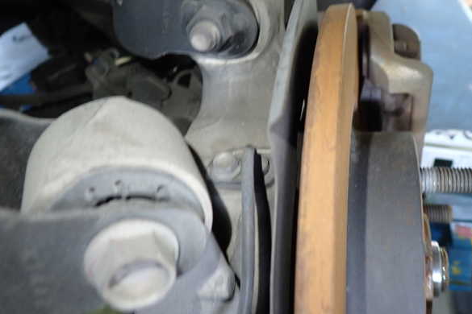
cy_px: 155
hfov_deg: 58.7
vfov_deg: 41.1
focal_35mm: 32
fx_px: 420
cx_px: 236
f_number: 2.3
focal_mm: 5.4
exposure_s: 1/30
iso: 320
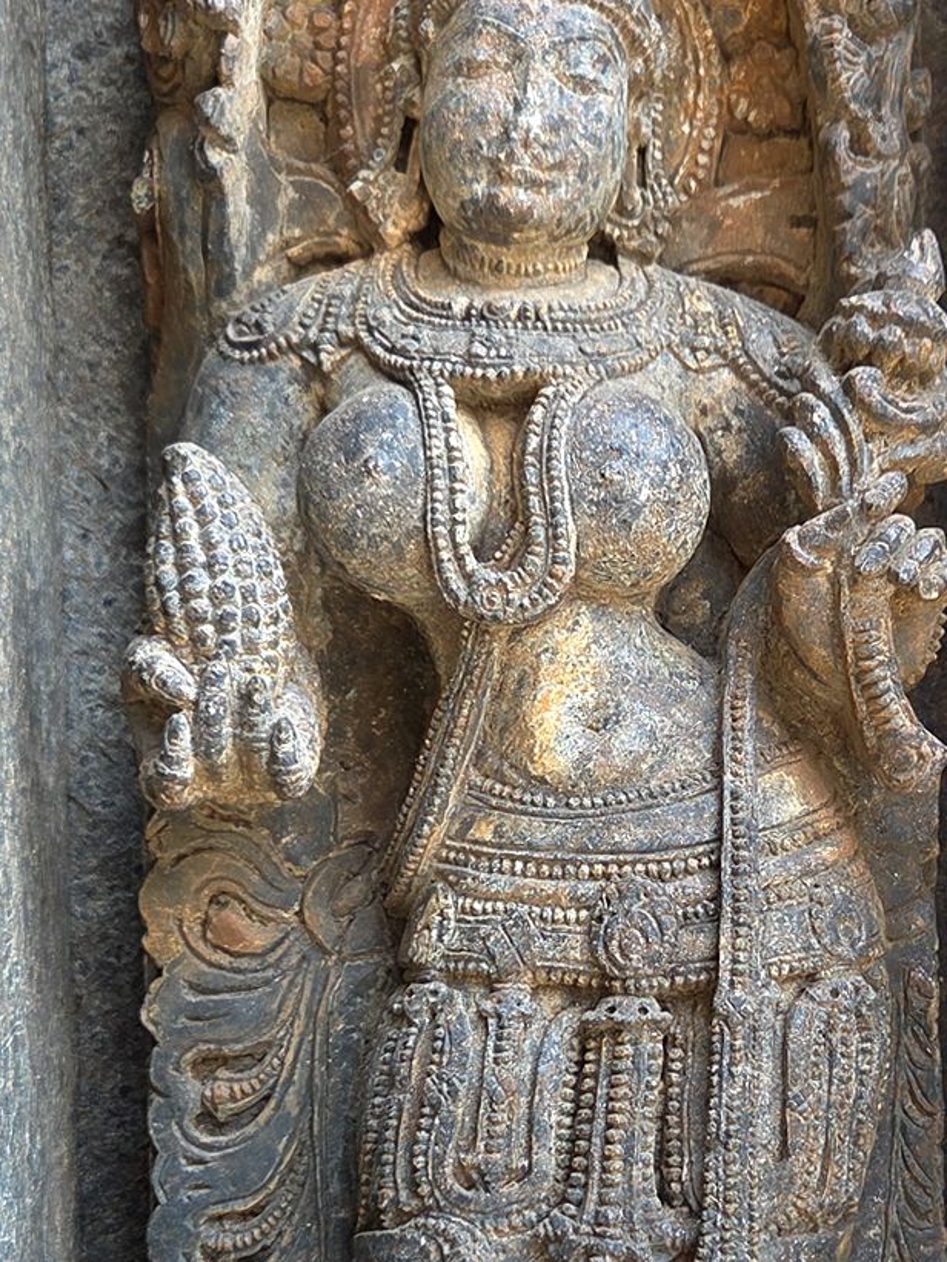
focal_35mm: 56
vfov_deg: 33.9
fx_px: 2042
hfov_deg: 25.9
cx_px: 650
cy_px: 873
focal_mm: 5.4
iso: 80
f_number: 1.8
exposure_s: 1/180
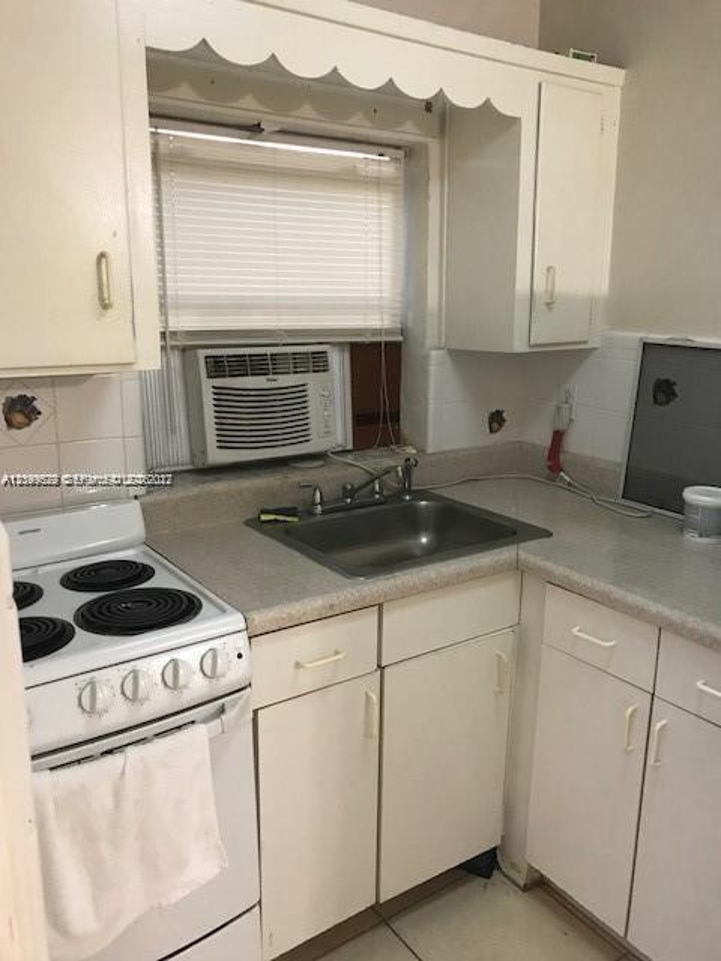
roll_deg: -1.4
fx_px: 778
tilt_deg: -14.1
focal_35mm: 28
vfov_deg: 63.4
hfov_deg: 49.7
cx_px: 360
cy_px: 480
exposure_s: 1/15
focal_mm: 3.99
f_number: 1.8
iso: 50
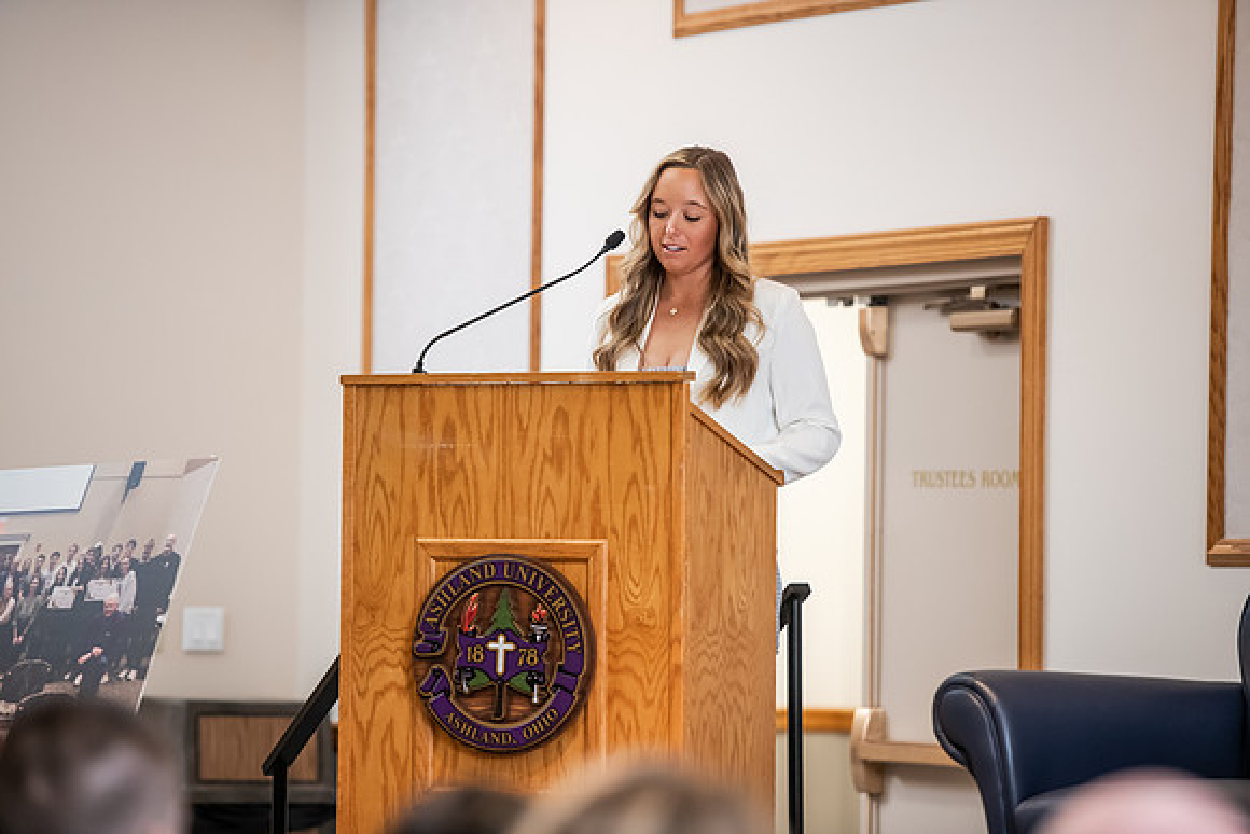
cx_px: 625
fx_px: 6078
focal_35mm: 175
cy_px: 417
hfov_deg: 11.7
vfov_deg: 7.9
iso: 2000
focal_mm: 175
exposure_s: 1/200
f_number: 3.2
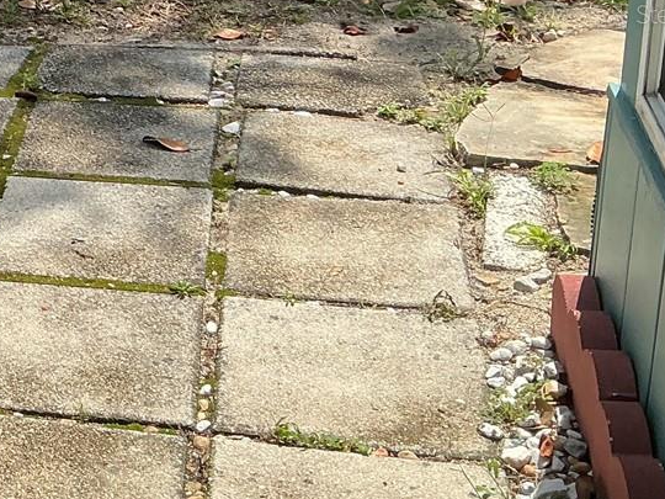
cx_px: -233
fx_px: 1652
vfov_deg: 16.8
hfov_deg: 20.5
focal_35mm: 86
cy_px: 14
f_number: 1.8
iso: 25
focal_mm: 3
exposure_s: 1/1626
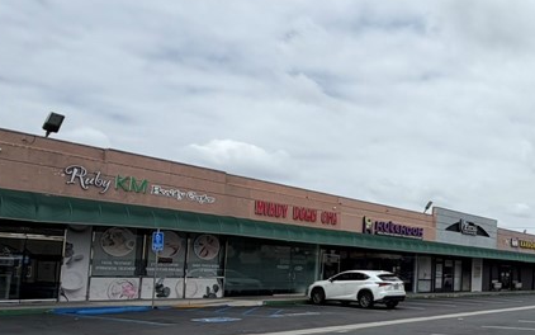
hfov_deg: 43.6
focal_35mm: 36
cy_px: 237
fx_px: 525
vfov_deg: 34.8
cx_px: 569
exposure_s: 1/1901
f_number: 2.2
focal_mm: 2.22
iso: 20
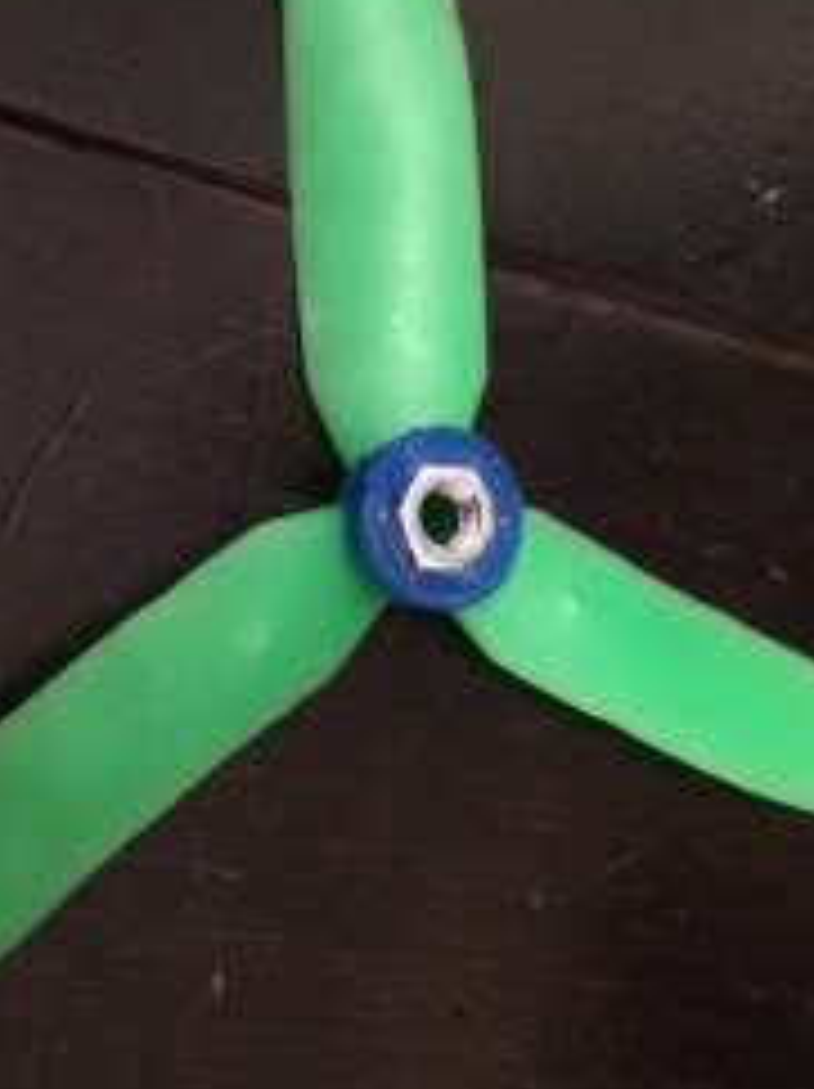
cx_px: 346
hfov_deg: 30.2
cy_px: 549
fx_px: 1508
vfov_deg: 39.7
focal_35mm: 48
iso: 400
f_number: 2.2
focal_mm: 4.15
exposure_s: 1/15
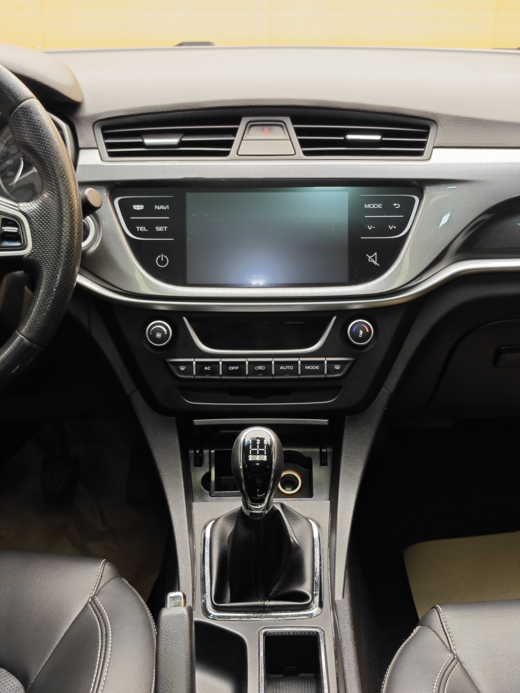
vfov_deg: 41.2
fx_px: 921
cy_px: 346
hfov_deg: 31.5
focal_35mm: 46
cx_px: 260
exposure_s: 1/24
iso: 250
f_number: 1.9
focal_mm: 8.7
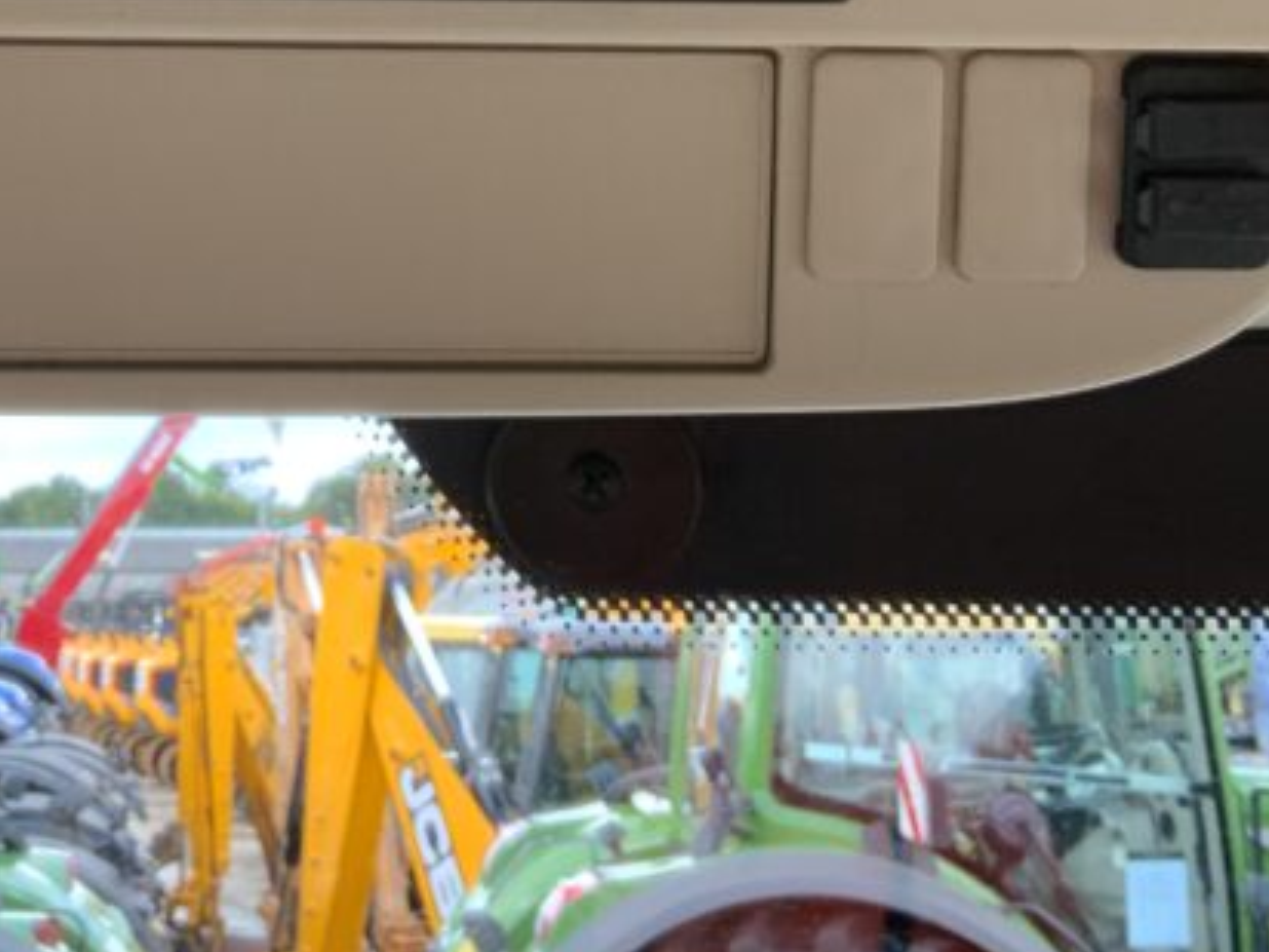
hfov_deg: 26.5
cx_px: 237
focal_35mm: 72
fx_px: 2639
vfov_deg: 19.7
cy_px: -31
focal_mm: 3
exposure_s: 1/122
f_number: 1.8
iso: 32
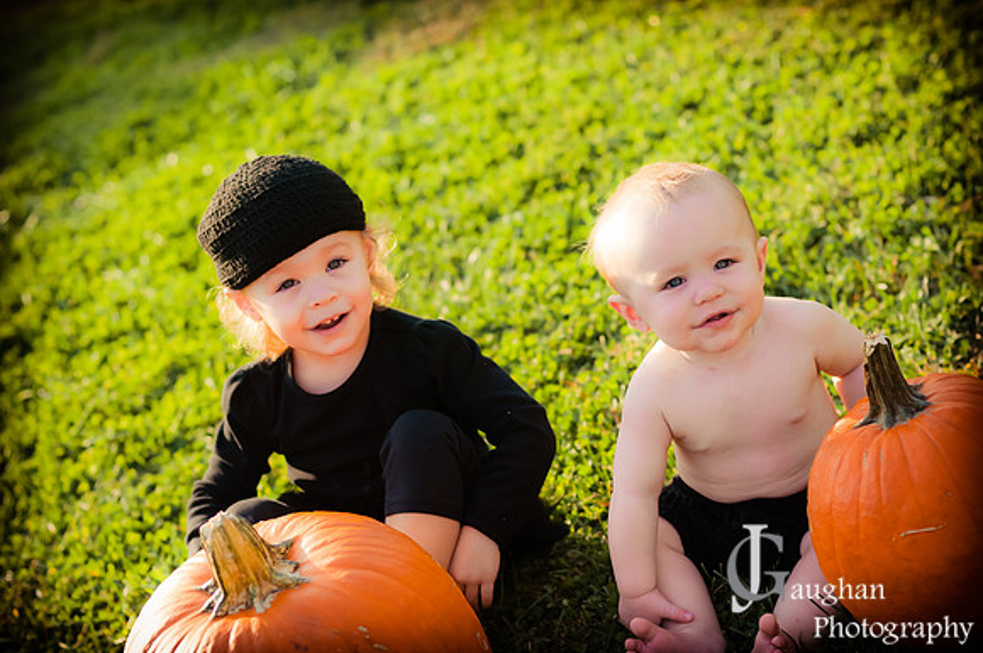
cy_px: 326
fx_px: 2045
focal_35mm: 75
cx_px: 492
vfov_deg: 18.1
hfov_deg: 27.0
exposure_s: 1/3200
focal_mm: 50
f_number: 2.8
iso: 640
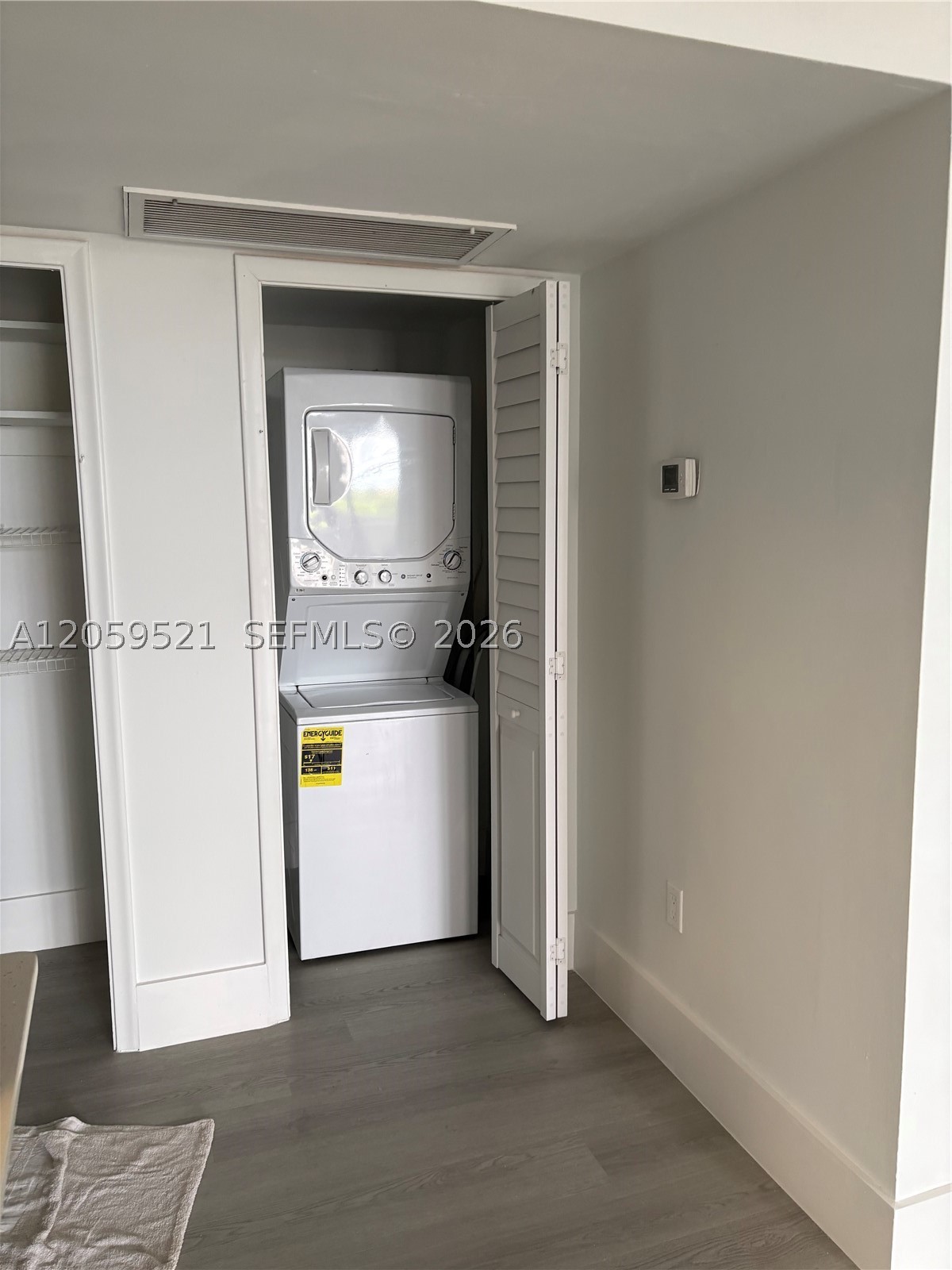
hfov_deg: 53.1
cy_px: 635
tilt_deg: -8.2
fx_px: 953
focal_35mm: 26
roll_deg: +0.1
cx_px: 476
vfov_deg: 67.3
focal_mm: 5.96
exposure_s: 1/60
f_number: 1.6
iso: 160
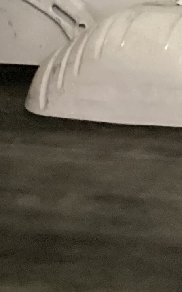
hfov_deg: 7.9
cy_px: -24
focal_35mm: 149
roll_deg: +3.3
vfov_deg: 13.8
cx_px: 501
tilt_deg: -12.3
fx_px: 1182
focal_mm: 3.3
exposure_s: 1/25
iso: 640
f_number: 2.4
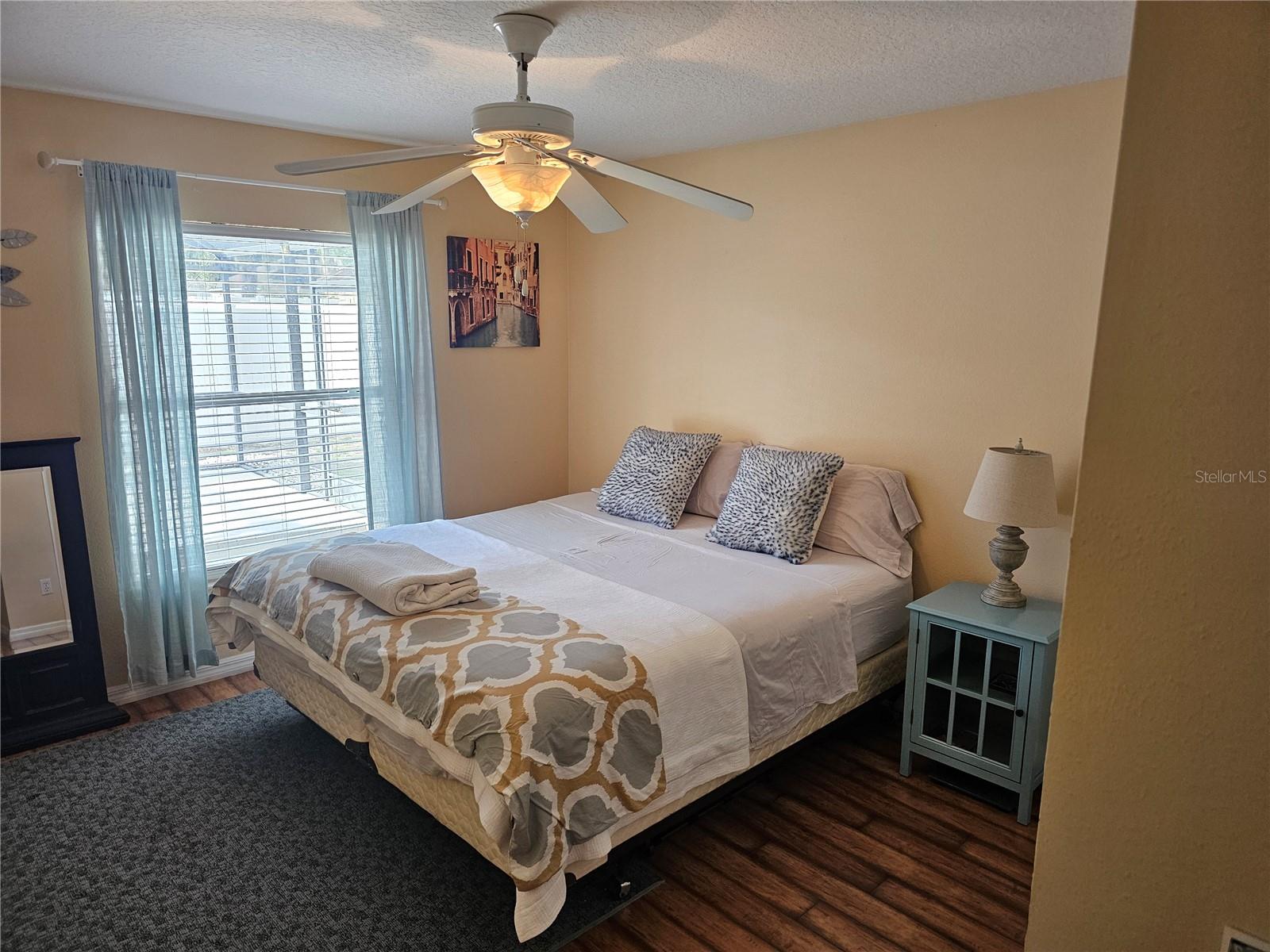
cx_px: 635
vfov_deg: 58.9
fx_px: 844
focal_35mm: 23
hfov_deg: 73.9
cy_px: 476
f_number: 1.7
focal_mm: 6.3
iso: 160
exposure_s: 1/120
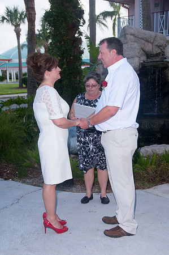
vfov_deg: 36.9
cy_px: 128
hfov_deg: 25.0
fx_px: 381
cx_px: 84
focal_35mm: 54
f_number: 5.6
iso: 200
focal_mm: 36
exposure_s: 1/250
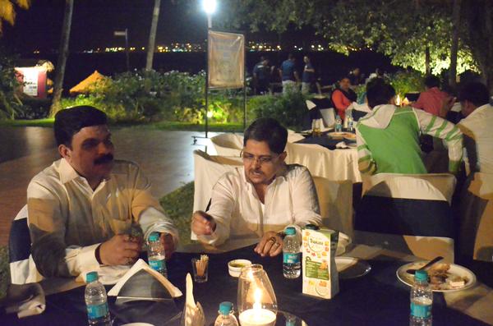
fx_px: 615
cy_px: 163
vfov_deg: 29.7
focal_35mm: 45
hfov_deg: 43.7
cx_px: 246
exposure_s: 1/60
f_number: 4.5
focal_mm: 30
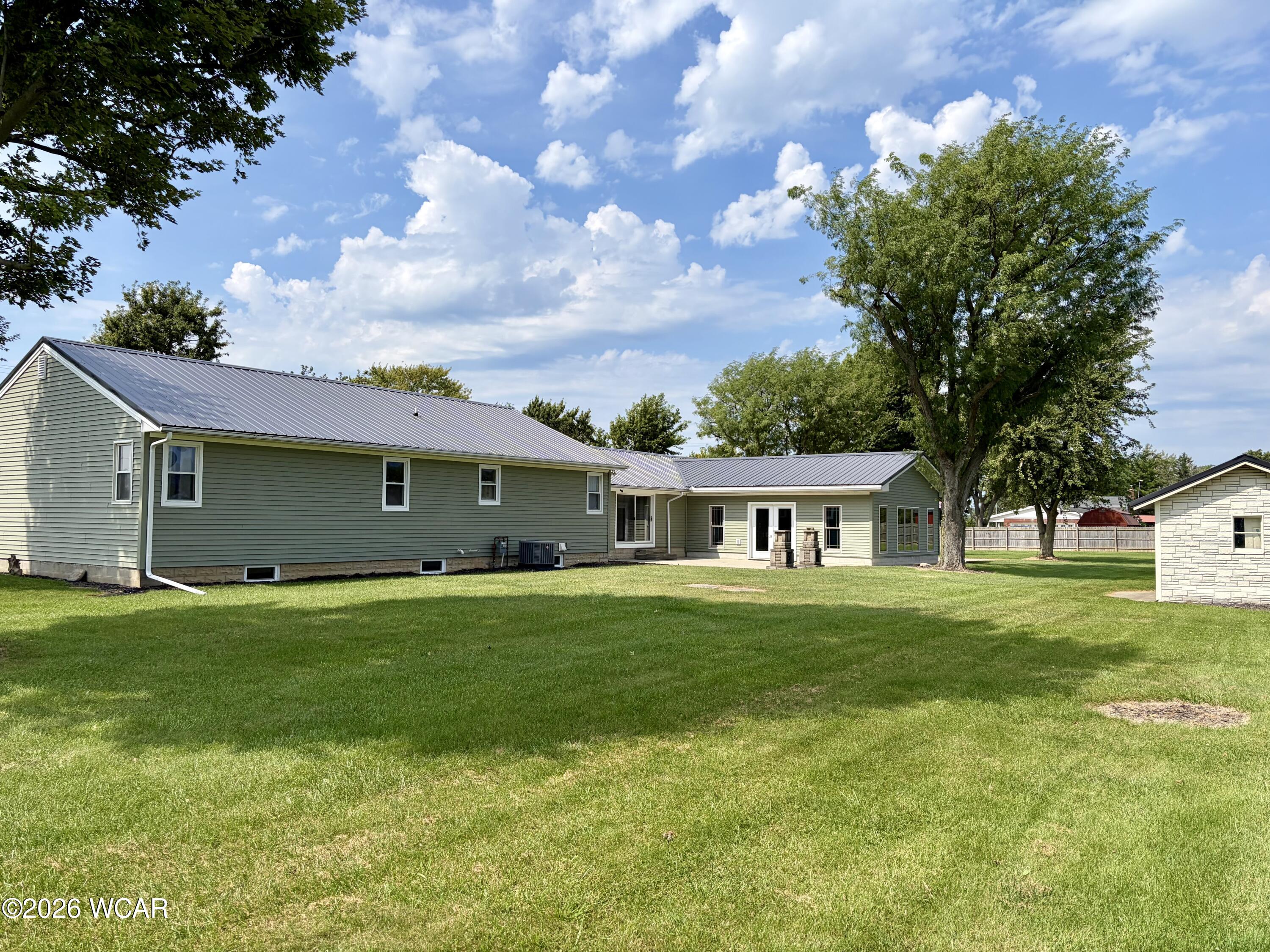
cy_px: 476
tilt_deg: +3.1
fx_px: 954
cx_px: 635
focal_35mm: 26
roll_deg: -0.3
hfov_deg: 67.3
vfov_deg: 53.1
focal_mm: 5.96
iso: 50
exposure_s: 1/4950
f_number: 1.6
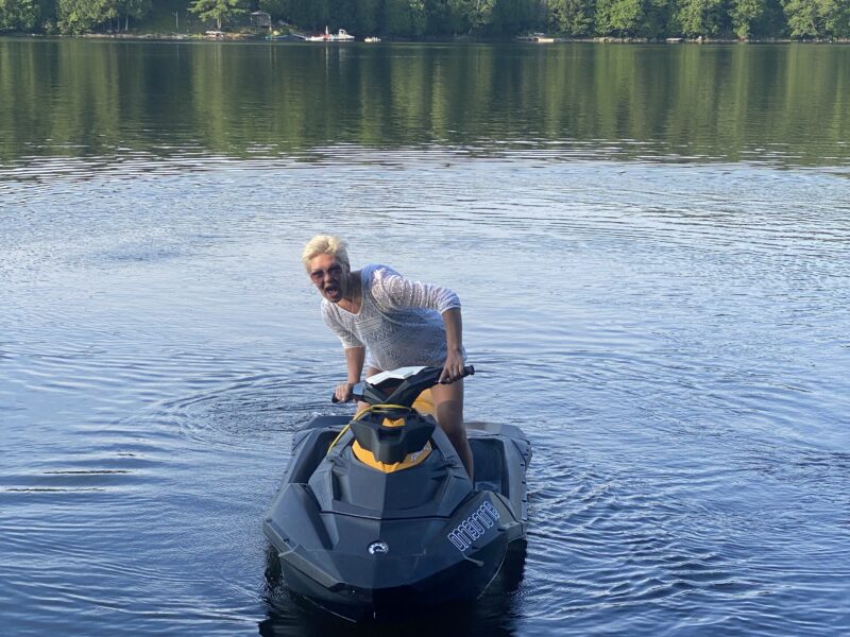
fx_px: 1277
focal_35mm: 52
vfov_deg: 28.0
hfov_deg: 36.8
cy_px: 318
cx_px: 425
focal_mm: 6
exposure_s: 1/799
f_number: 2
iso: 20
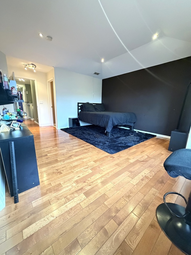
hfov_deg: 85.7
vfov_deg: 102.1
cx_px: 96
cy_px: 128
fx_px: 103
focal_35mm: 14
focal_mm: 2.22
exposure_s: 1/60
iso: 800
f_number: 2.2
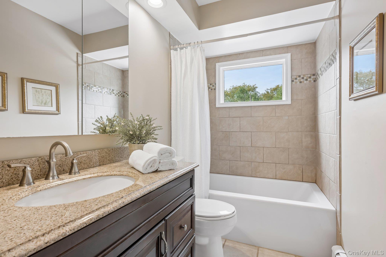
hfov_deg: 91.6
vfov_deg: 68.9
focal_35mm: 18
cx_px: 193
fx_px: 188
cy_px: 128
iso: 250
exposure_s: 1/40
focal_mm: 17.5
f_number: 9
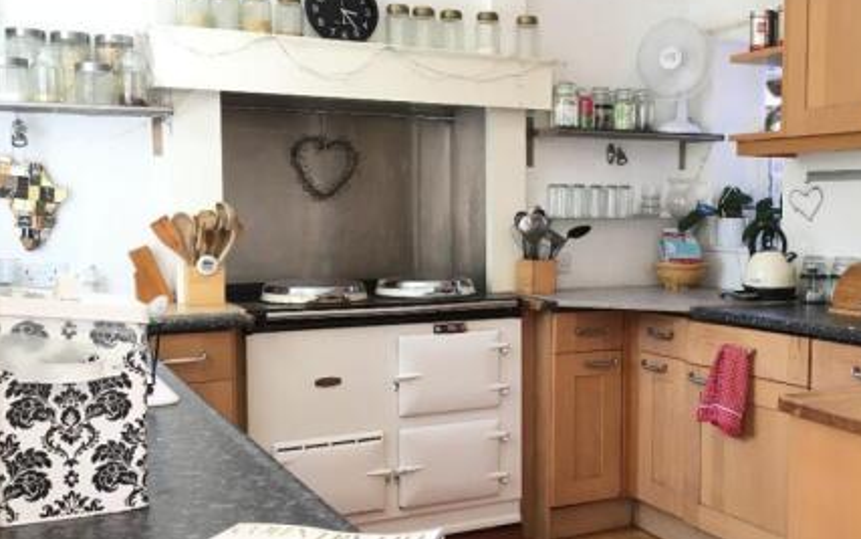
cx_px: 568
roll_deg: +0.2
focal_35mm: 42
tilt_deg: -3.9
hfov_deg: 46.5
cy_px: 284
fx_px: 986
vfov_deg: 30.5
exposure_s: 1/33
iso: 40
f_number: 2.2
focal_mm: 4.15
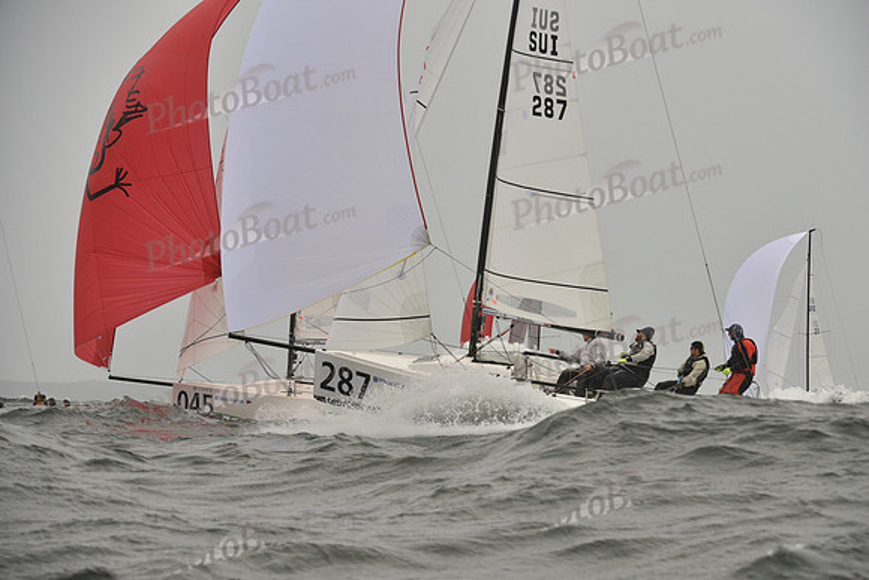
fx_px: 4829
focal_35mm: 200
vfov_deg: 6.9
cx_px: 434
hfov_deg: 10.3
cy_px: 290
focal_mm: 200
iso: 400
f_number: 8
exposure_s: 1/1250
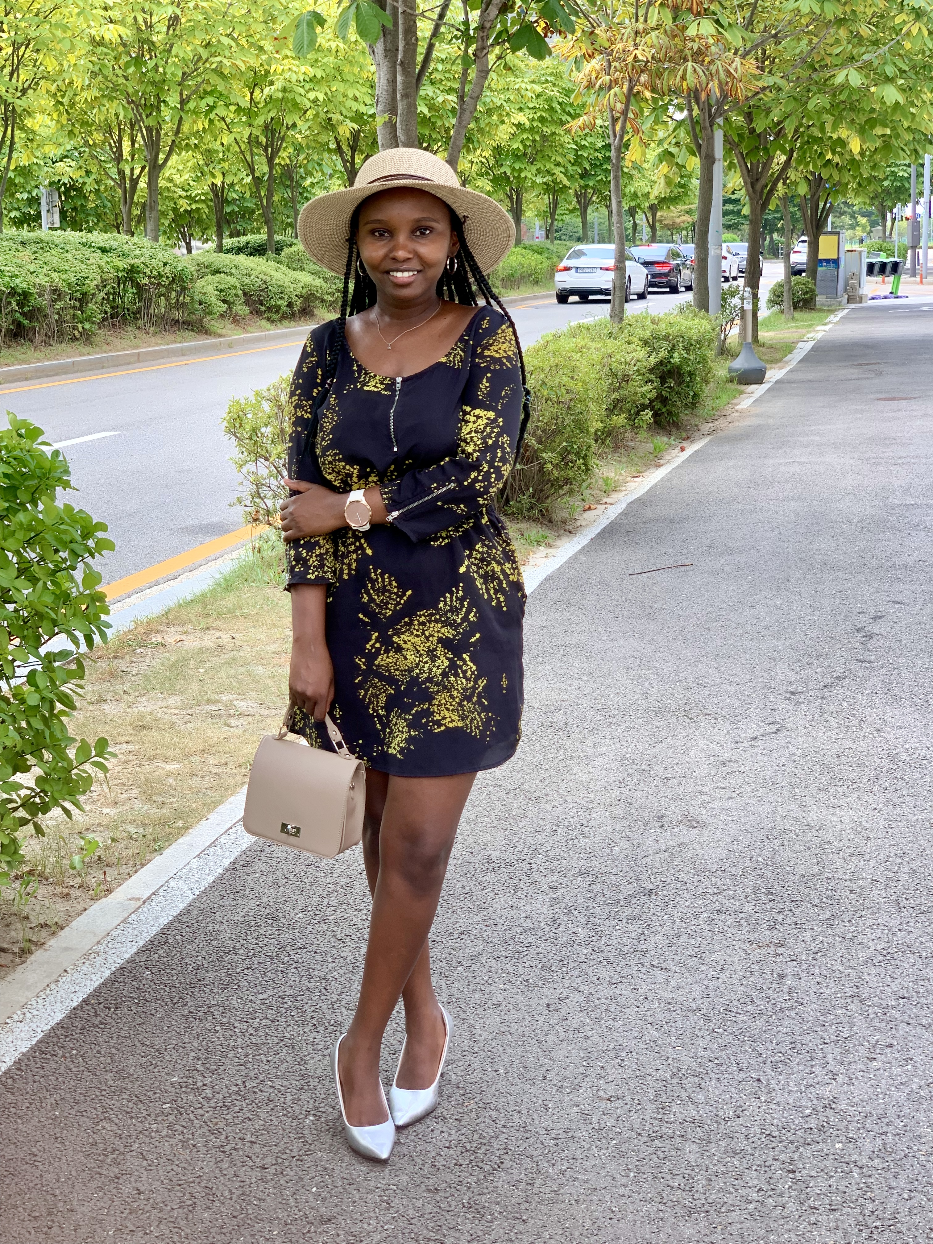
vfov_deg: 36.8
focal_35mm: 52
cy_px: 622
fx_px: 1869
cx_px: 466
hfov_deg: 28.0
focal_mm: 6
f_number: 2.4
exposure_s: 1/122
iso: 16
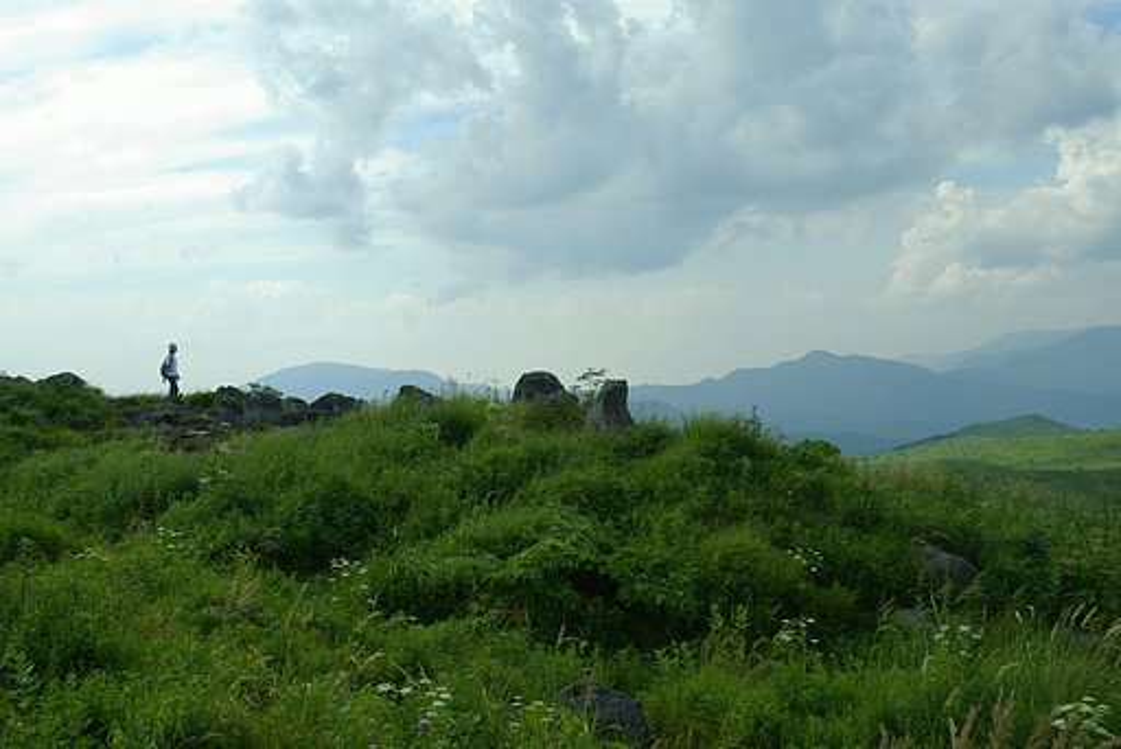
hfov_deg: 46.4
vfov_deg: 31.9
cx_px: 560
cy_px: 374
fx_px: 1309
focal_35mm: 42
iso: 200
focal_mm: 28
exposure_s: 1/500
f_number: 8
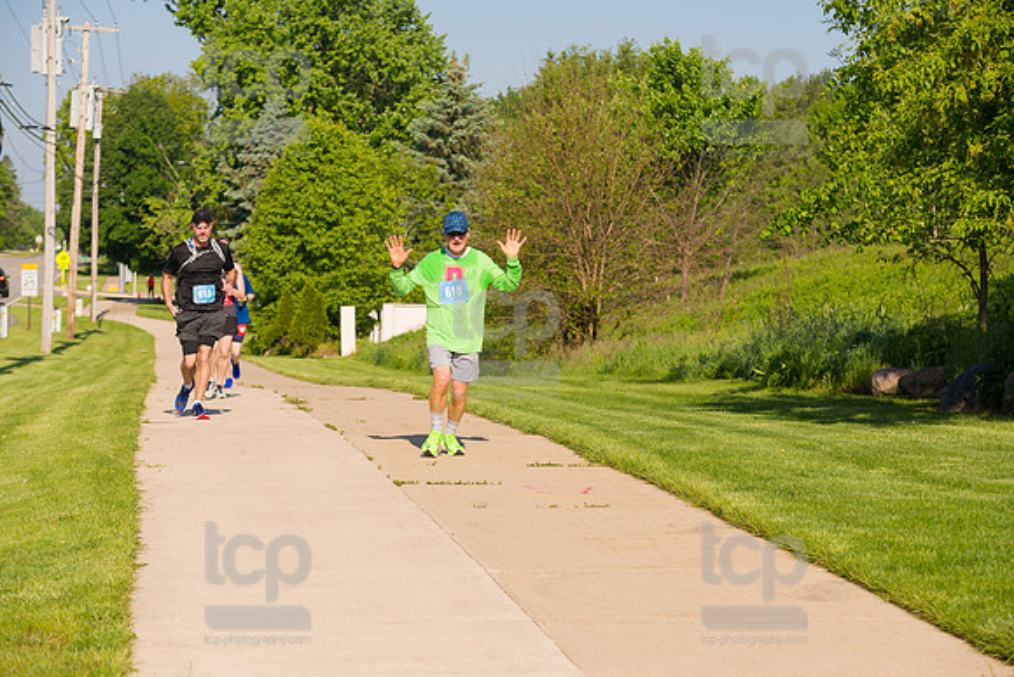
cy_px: 338
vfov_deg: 13.0
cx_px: 507
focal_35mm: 105
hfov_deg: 19.5
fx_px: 2958
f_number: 5.6
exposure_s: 1/2000
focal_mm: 105
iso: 400
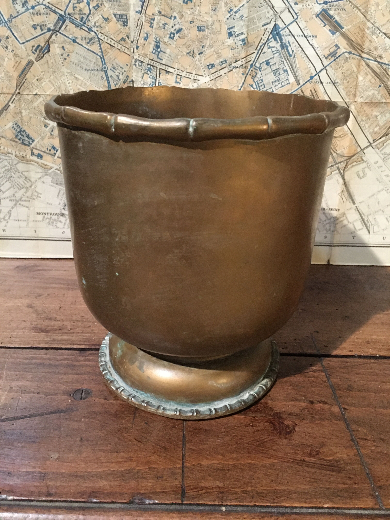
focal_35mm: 29
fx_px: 436
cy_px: 260
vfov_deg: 61.7
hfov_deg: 48.2
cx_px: 195
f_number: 2.2
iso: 320
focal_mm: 4.15
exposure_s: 1/17
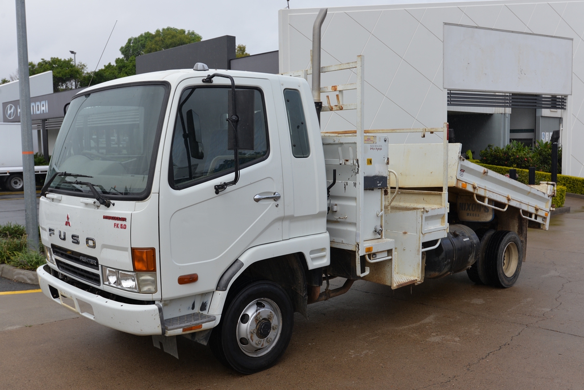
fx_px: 568
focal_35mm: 35
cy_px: 195
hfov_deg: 54.4
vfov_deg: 37.9
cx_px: 292
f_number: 8
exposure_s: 1/250
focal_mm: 35
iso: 160
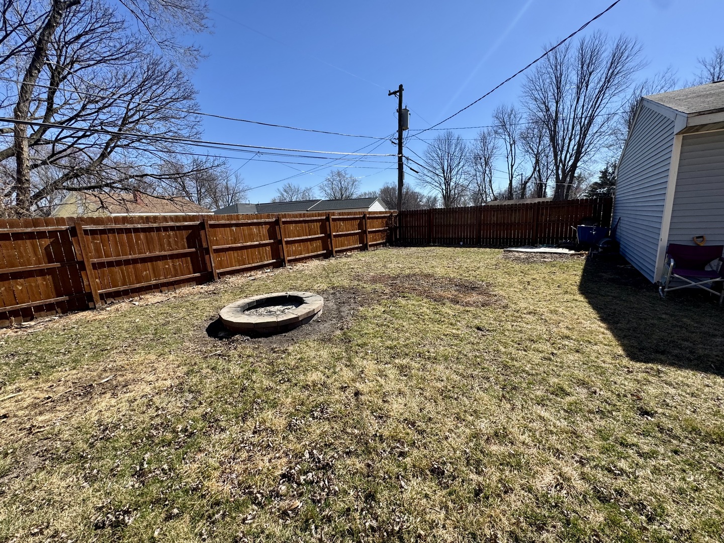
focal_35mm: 14
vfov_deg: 85.7
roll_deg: +2.9
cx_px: 362
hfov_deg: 102.1
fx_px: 293
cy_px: 272
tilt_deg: -11.1
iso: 50
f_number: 2.2
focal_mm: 2.22
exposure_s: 1/1536
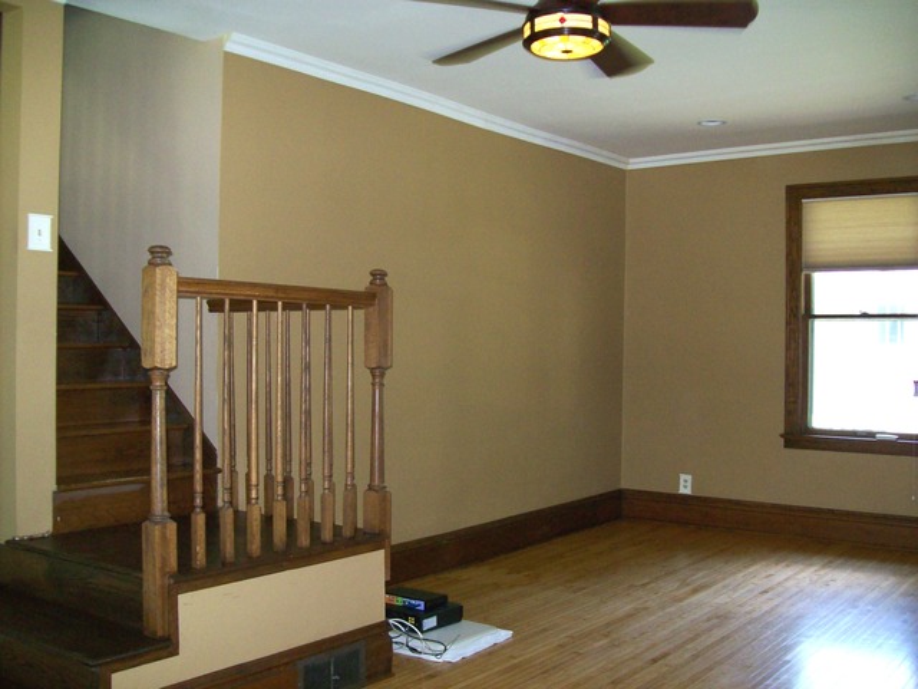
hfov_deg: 51.4
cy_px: 344
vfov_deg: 39.7
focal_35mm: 36
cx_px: 459
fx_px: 955
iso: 200
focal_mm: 6
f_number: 2.7
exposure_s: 1/64
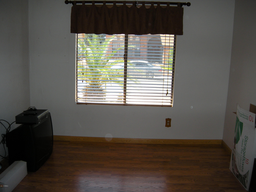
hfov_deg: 52.6
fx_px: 259
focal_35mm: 35
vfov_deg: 40.7
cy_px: 96
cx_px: 128
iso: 89
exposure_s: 1/157
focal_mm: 5.9
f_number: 3.8
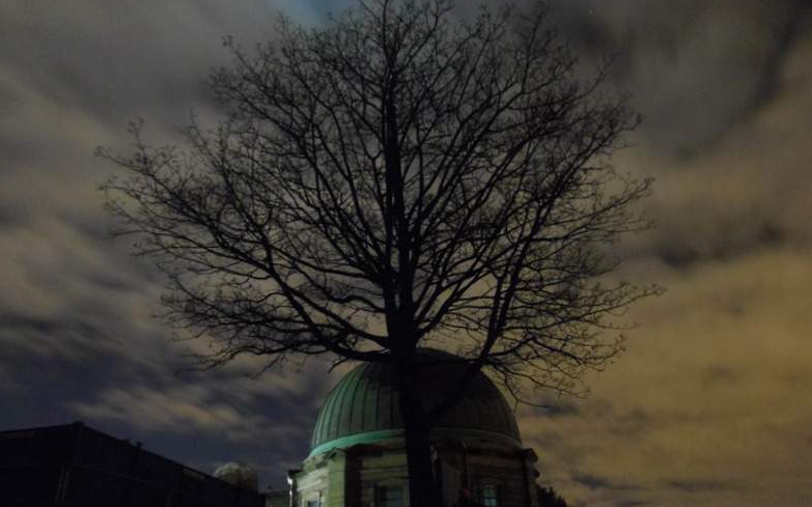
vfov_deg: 47.3
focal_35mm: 26
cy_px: 302
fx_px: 575
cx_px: 414
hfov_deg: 70.4
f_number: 2.9
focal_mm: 4.3
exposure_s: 4
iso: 400
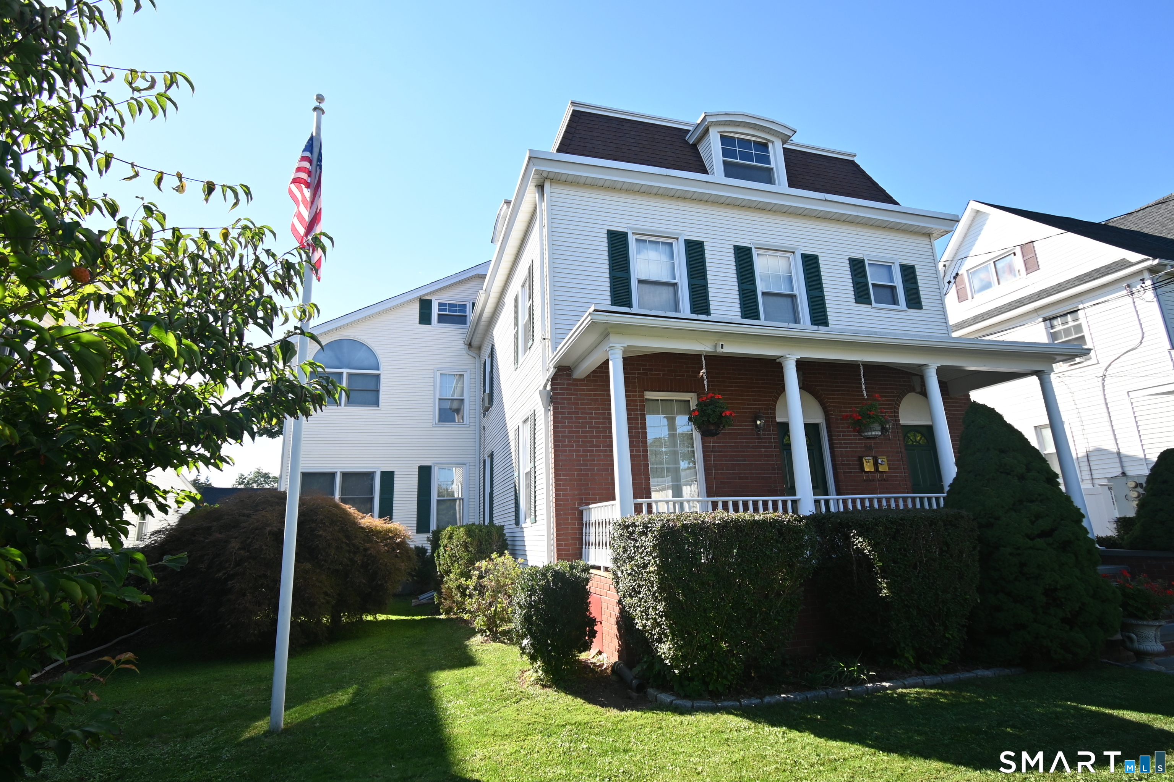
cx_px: 587
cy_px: 391
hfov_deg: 96.7
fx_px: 522
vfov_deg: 73.7
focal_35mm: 16
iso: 140
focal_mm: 11
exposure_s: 1/250
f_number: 5.6
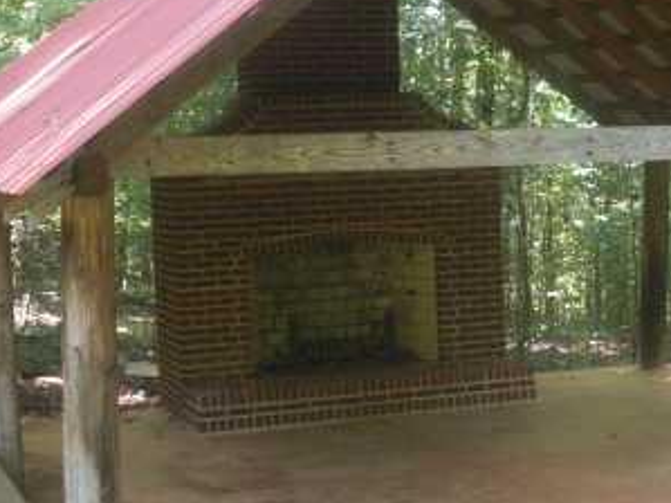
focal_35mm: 77
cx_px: 456
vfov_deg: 19.1
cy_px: 182
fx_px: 1492
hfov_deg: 25.2
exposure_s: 1/60
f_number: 2.8
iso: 200
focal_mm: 6.3
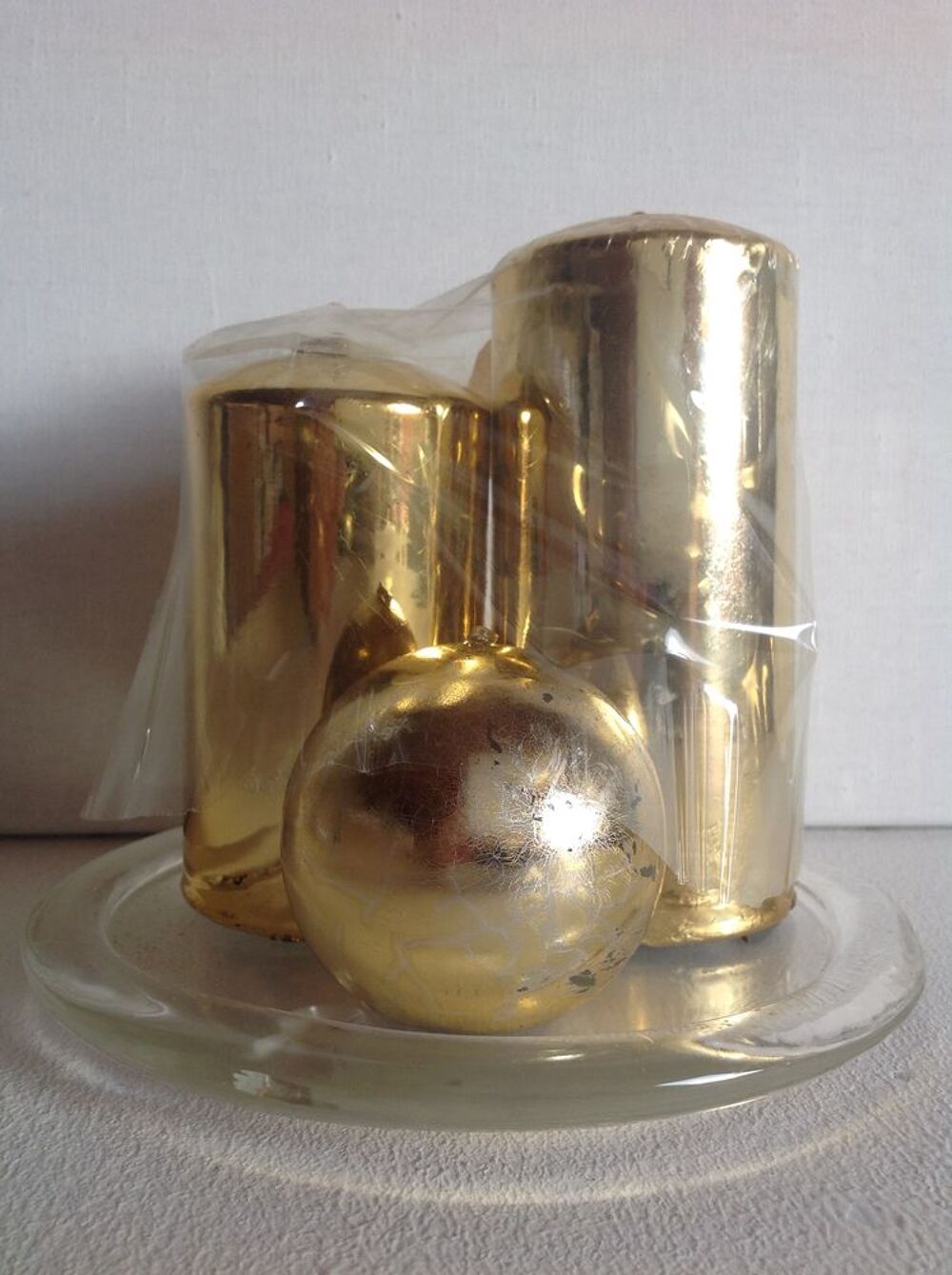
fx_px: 1287
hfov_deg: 40.6
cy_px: 638
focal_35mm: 35
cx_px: 476
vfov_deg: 52.7
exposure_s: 1/40
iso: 64
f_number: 2.4
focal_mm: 4.28
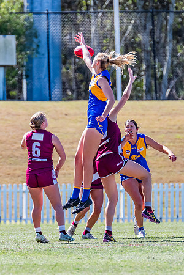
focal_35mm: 750
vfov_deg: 2.8
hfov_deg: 1.8
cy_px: 135
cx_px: 86
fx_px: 5748
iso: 800
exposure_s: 1/1600
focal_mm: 360
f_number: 6.3
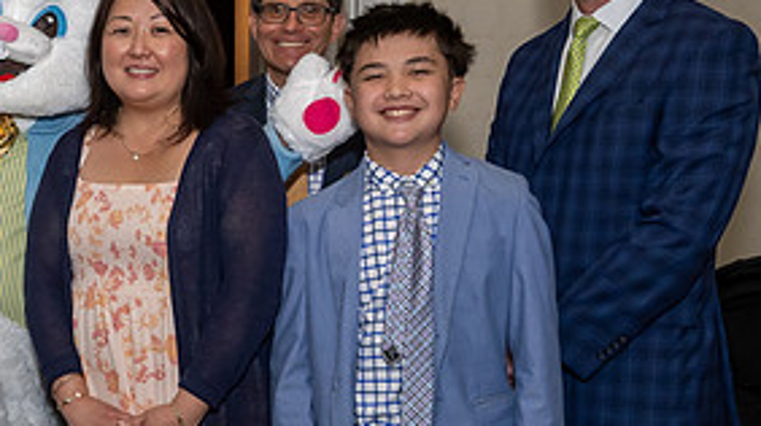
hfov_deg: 32.0
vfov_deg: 20.3
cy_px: 258
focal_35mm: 59
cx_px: -40
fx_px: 1189
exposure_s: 1/250
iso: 640
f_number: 9
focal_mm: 17
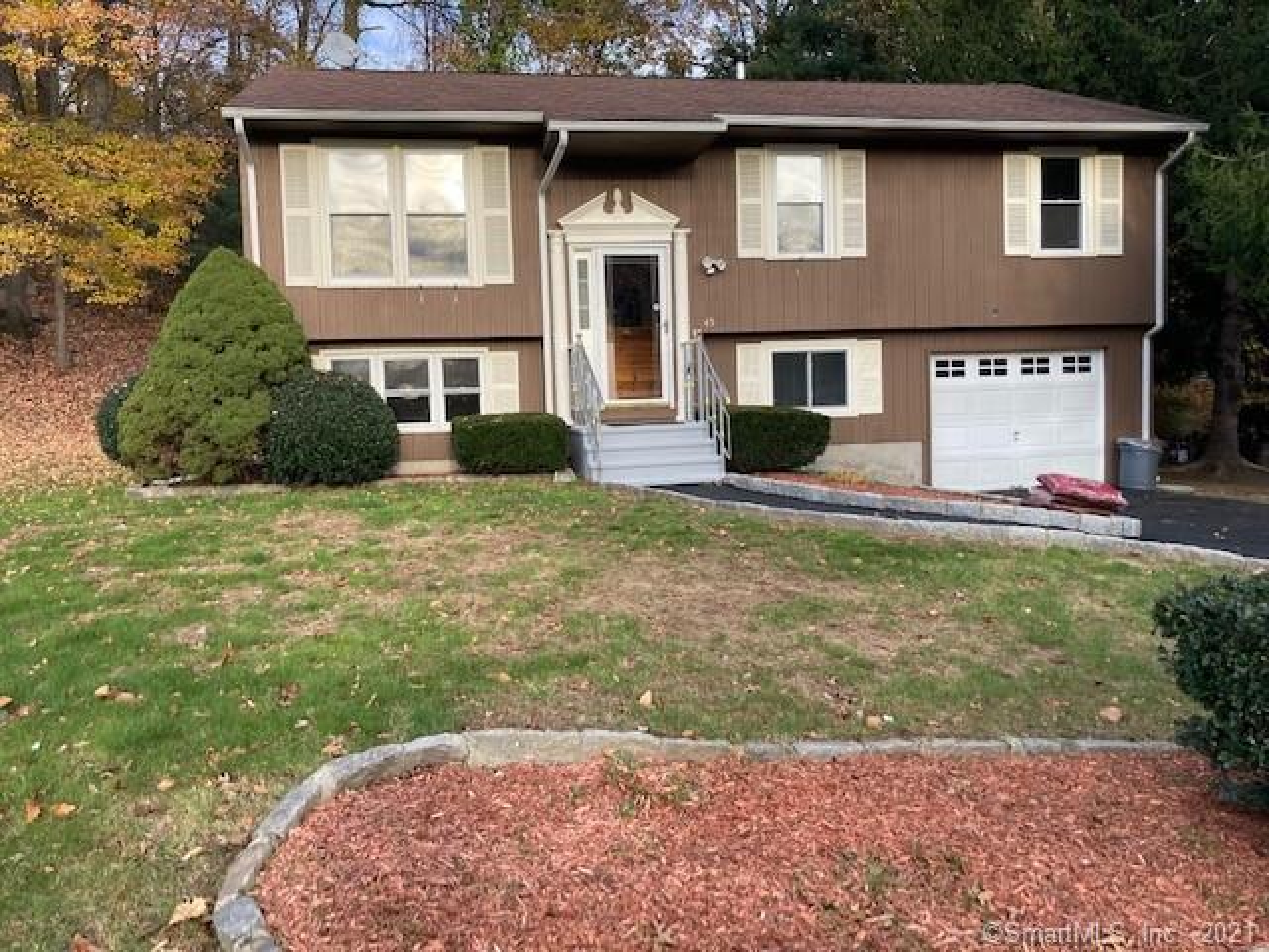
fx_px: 1026
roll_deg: +0.0
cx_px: 634
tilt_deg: -3.5
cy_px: 476
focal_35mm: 28
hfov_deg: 63.4
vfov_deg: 49.7
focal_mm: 3.99
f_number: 1.8
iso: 20
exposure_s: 1/242
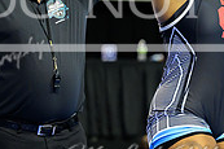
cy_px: 43
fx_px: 2387
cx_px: 210
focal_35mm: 384
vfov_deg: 3.6
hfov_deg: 5.4
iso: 3200
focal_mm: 101
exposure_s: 1/800
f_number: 2.8
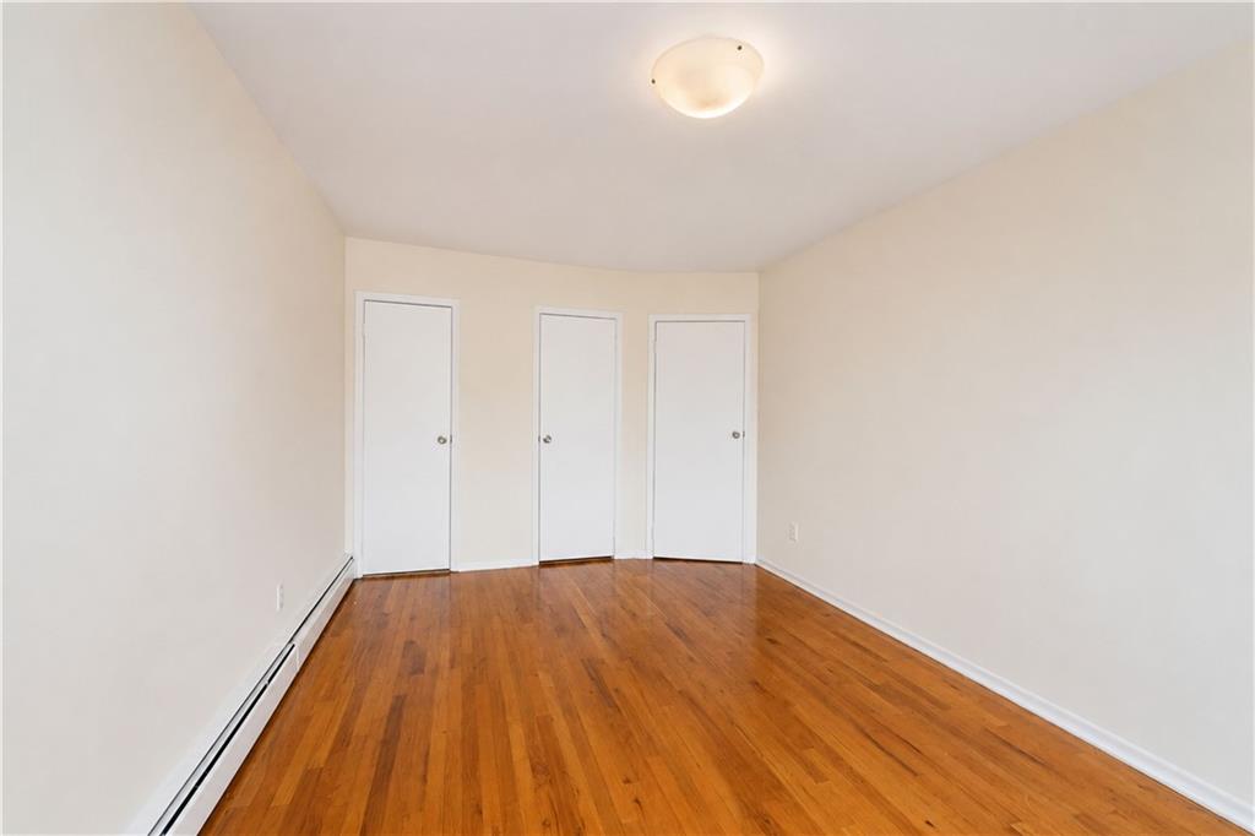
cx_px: 628
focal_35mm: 15
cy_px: 418
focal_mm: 10
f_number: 10
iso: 1600
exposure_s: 1/80
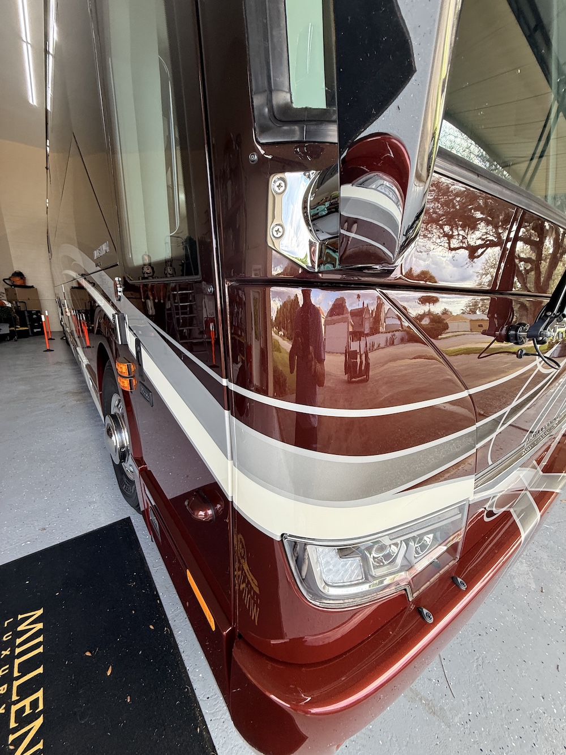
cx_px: 283
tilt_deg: -12.5
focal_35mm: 14
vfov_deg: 102.1
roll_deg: +0.1
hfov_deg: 85.7
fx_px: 305
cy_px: 378
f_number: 2.2
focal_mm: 2.22
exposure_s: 1/120
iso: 100
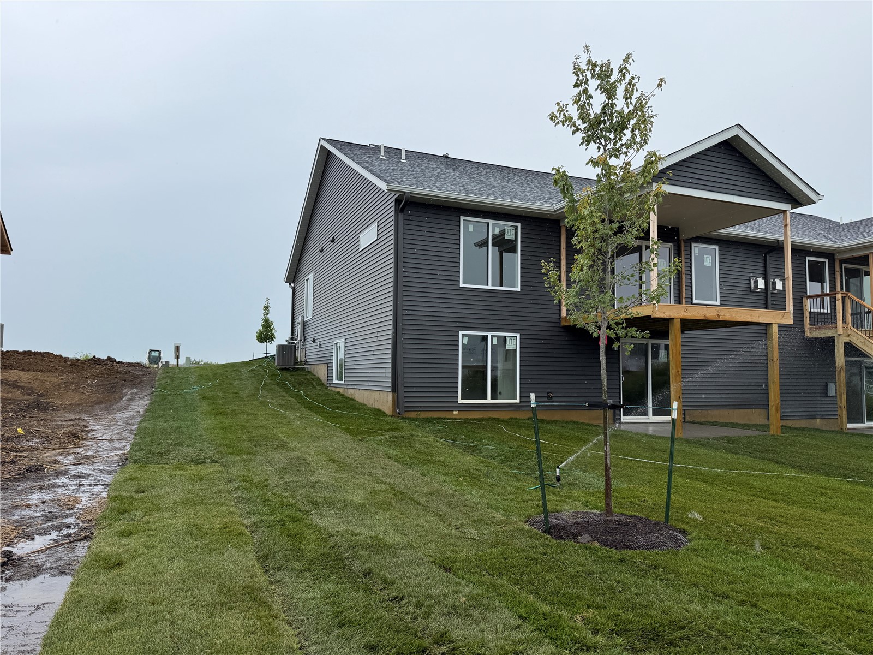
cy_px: 328
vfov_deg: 56.8
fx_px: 605
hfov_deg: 71.6
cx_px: 436
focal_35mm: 24
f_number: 1.78
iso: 80
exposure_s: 1/1464
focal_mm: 6.76
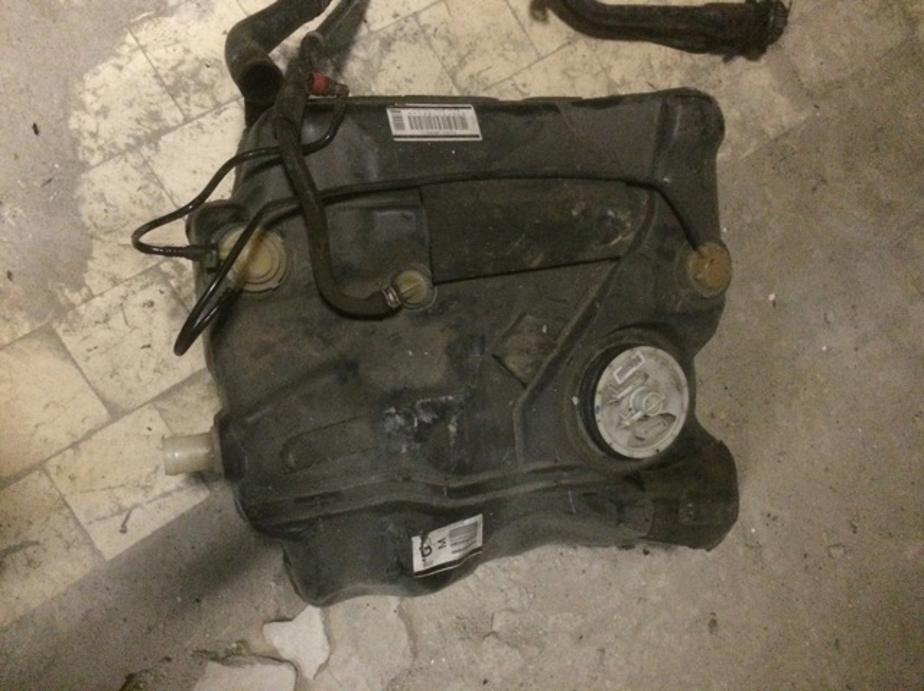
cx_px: 462
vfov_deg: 48.2
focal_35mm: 29
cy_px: 346
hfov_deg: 61.7
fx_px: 774
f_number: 2.2
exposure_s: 1/17
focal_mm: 4.15
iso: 800
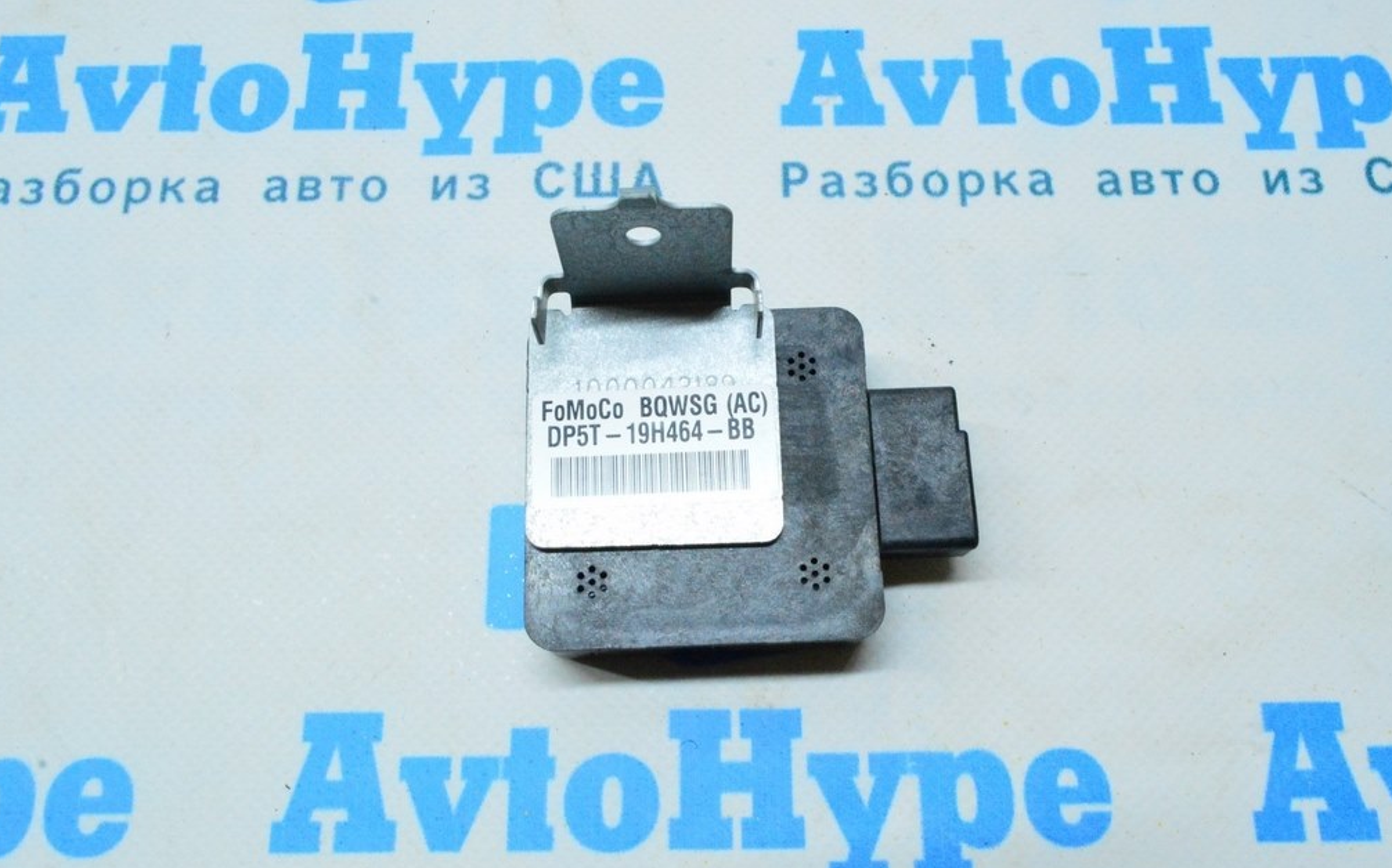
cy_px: 469
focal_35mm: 28
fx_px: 1062
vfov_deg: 44.5
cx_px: 692
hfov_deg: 66.5
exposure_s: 1/30
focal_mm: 18
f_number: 22
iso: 6400
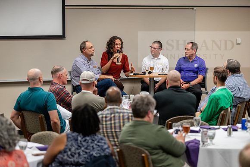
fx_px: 799
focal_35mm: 115
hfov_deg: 17.8
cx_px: 125
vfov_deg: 11.9
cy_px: 84
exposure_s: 1/200
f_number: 3.2
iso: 2000
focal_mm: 115
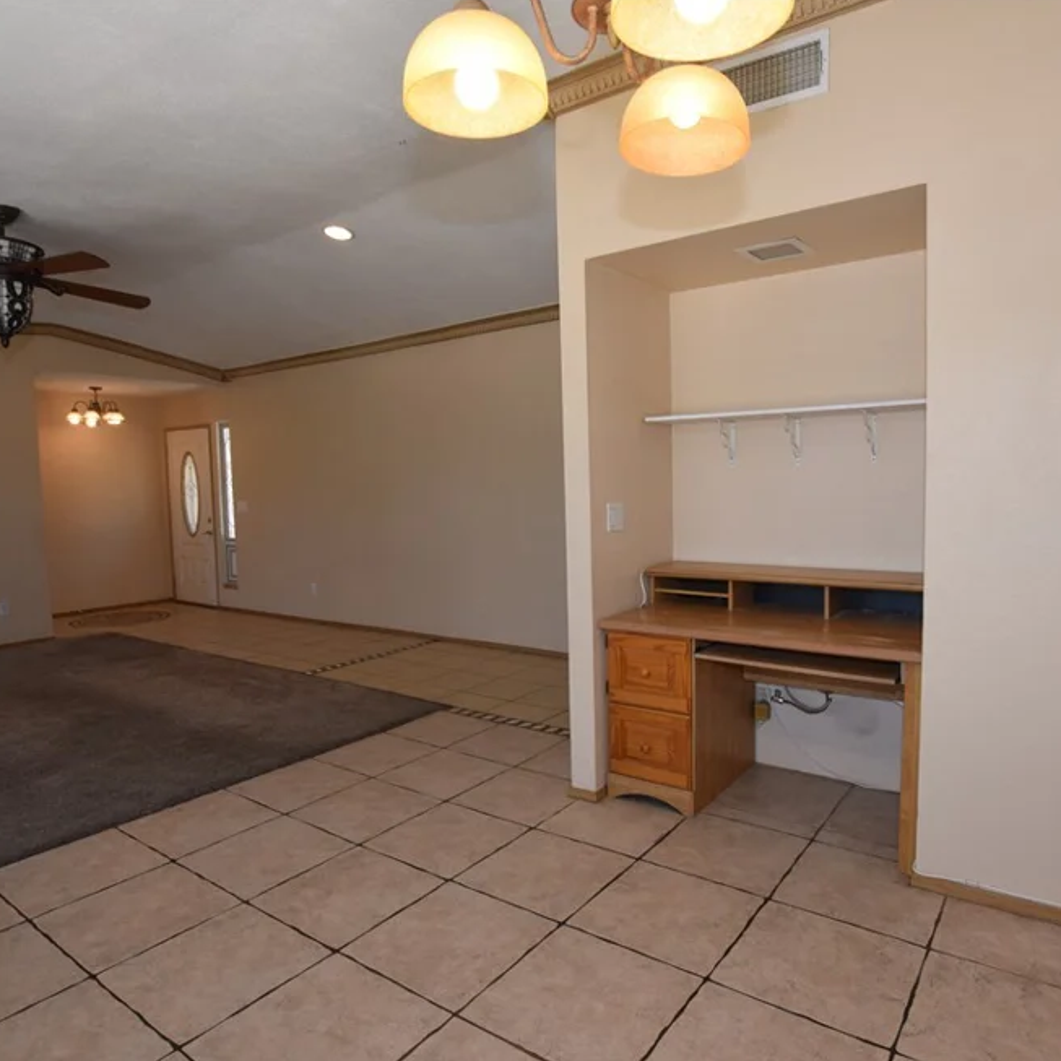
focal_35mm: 20
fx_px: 694
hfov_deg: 74.8
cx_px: 557
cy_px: 550
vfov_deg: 74.8
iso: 800
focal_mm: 10
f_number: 5.6
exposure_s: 1/125
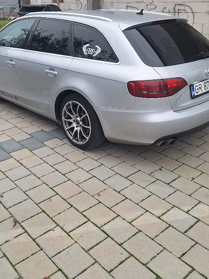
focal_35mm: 35
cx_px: 80
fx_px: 282
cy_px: 105
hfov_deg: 40.4
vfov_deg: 52.1
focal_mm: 5.54
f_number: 1.8
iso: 40
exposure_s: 1/156
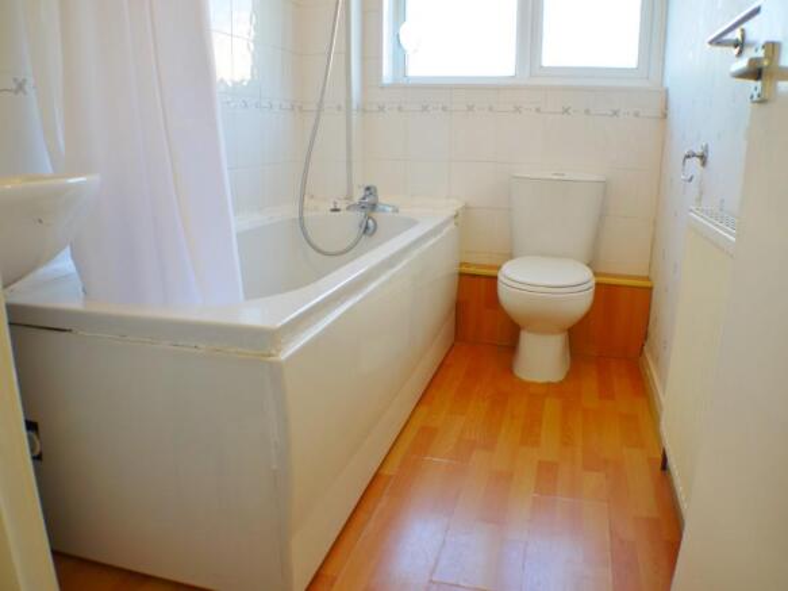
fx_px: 774
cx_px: 394
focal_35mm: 34
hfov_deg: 54.0
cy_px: 296
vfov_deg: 41.8
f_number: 3.8
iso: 100
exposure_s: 1/30
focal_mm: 17
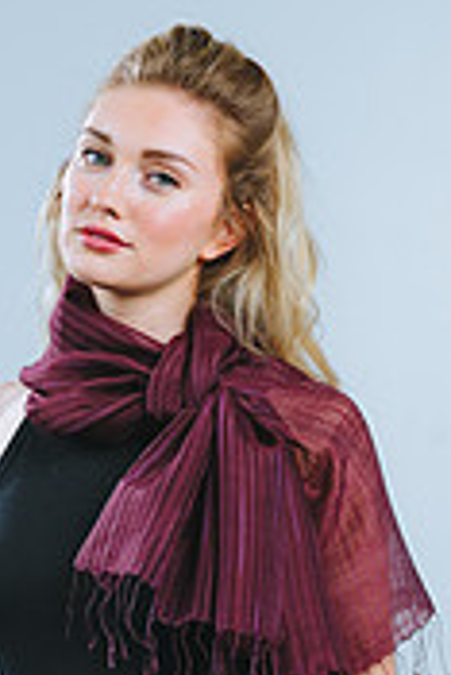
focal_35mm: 218
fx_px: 4088
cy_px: 644
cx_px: 143
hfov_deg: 6.3
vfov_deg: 9.4
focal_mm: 85
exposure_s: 1/200
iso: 100
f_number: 4
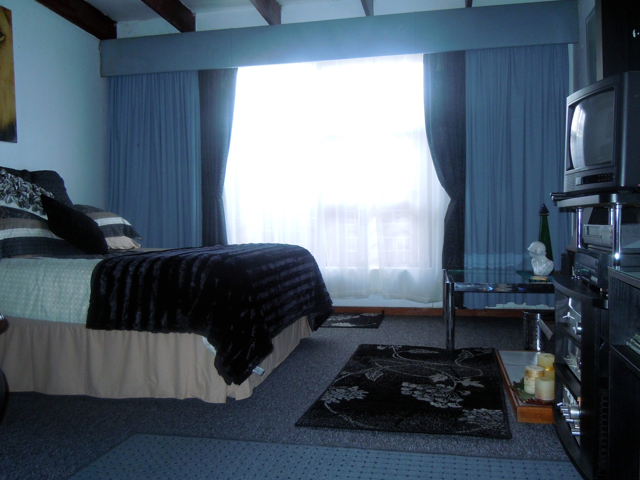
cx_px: 320
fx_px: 555
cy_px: 240
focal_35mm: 30
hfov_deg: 60.0
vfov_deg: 46.8
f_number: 3.5
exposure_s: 1/30
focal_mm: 5.4
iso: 320
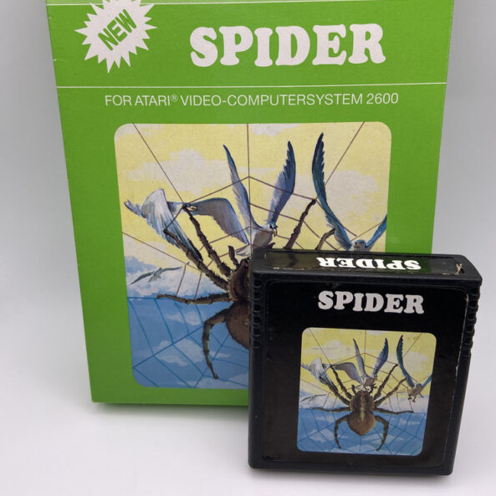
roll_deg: +4.1
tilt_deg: -38.3
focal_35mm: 31
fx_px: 503
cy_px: 189
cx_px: 250
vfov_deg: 52.0
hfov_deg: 52.5
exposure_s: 1/185
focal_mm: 4.25
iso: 32
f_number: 1.8
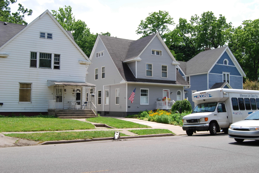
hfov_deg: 49.5
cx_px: 130
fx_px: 281
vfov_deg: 34.3
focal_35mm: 39
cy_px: 86
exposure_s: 1/200
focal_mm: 26
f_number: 7.1
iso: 100
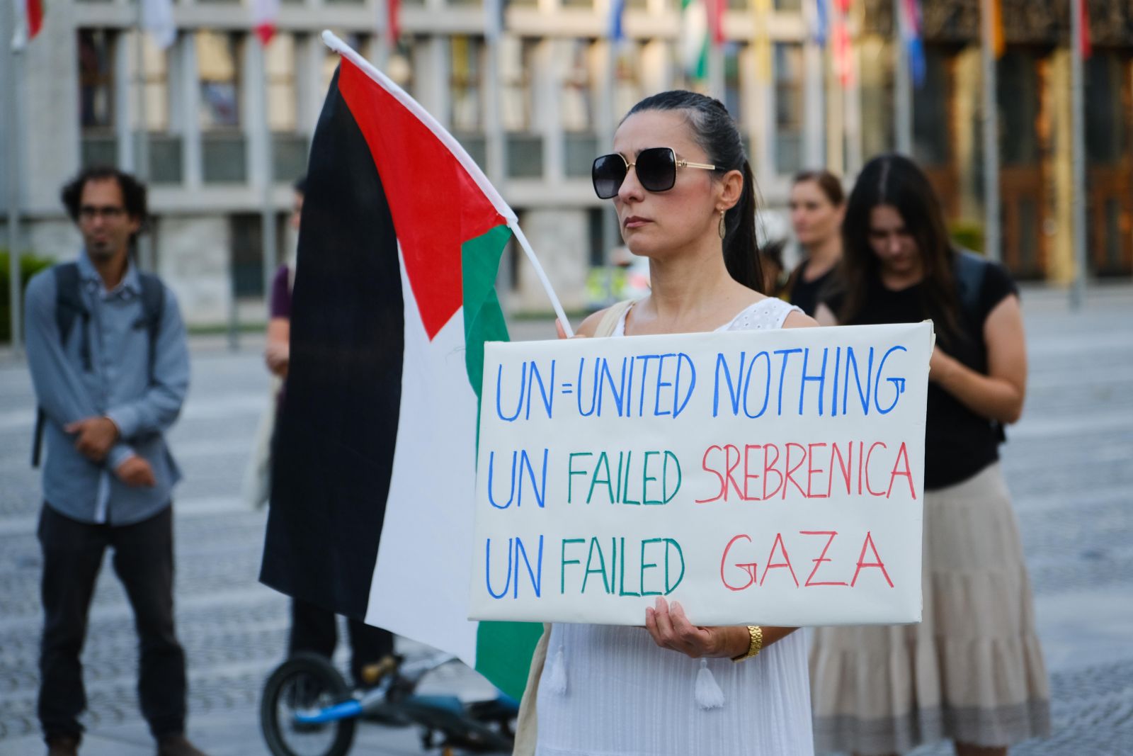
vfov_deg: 13.0
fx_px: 3305
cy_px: 378
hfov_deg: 19.5
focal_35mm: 105
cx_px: 566
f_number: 3.2
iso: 500
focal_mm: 70
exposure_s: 1/1400
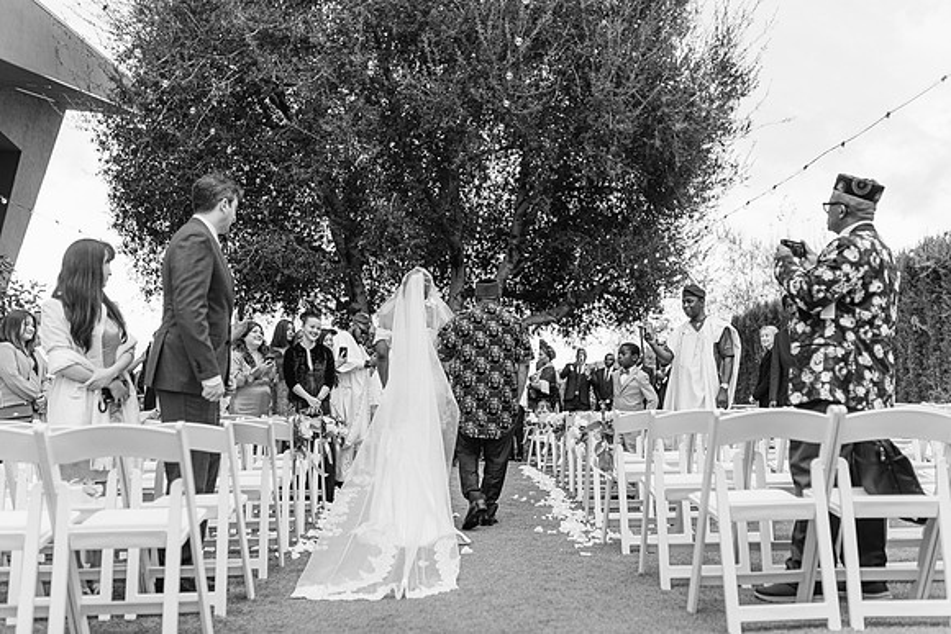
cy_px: 317
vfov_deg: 37.1
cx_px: 481
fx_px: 944
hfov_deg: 53.5
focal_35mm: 36
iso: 100
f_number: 2
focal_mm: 35
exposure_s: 1/1000
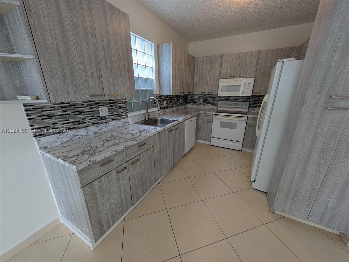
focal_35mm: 12
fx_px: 121
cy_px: 131
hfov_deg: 110.5
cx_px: 174
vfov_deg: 94.6
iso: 52
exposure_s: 1/30
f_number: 1.95
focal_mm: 2.23
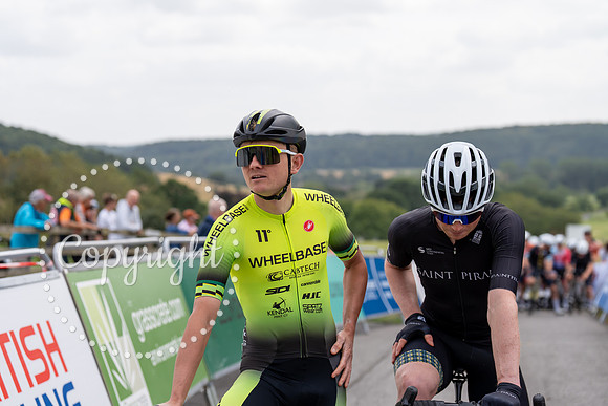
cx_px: 317
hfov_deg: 27.7
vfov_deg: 18.7
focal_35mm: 73
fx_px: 1231
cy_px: 195
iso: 100
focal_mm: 70
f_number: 3.5
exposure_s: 1/800
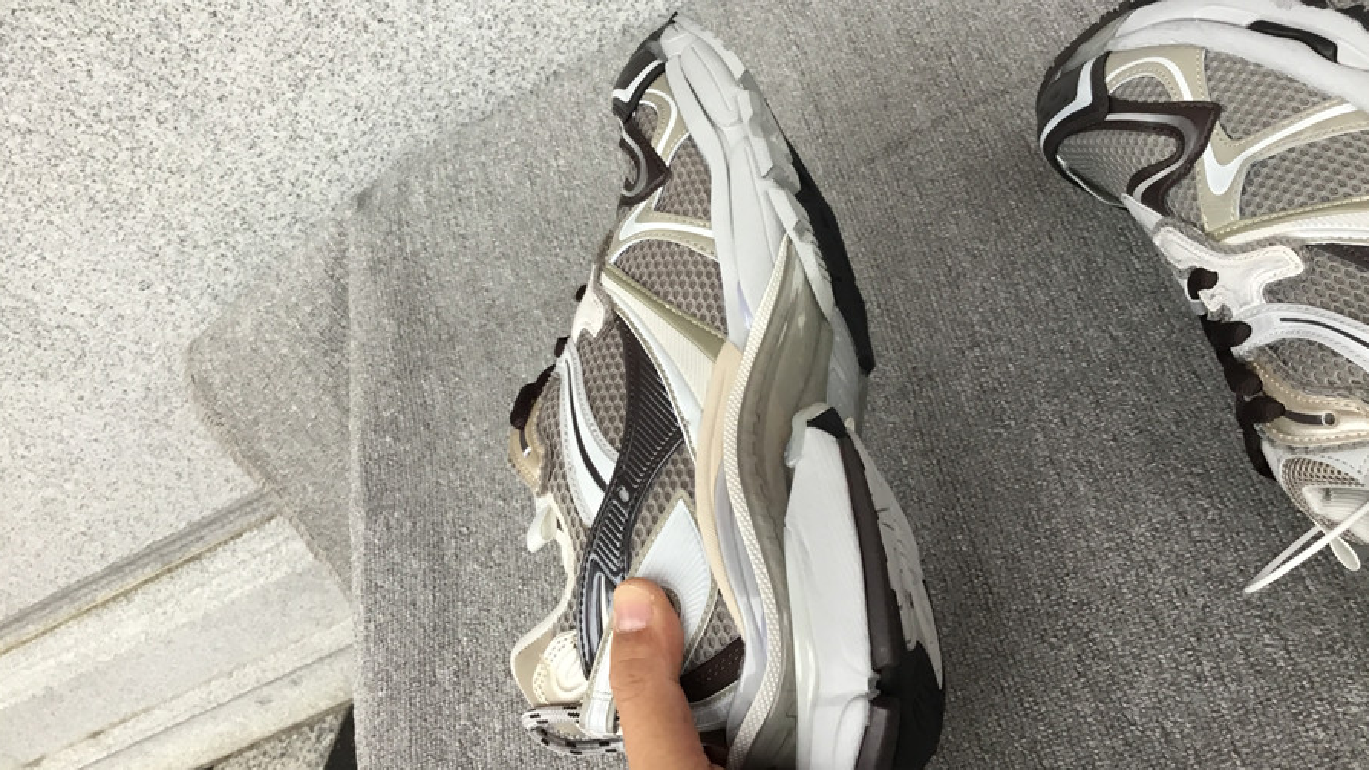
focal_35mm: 34
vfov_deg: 34.5
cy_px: 308
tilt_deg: -47.8
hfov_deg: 58.0
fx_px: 1234
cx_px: 684
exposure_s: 1/33
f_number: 2.4
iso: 32
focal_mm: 3.3
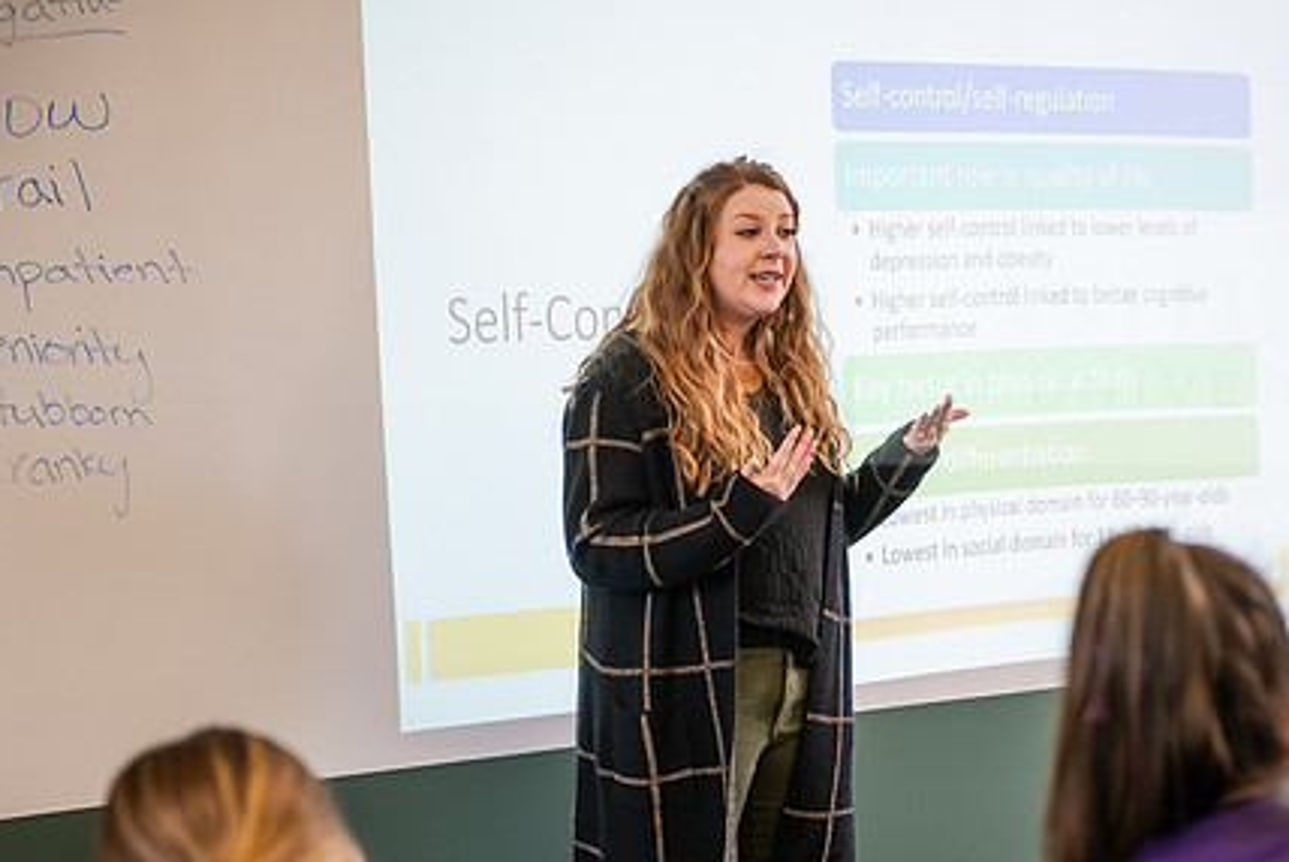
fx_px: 3010
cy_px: 577
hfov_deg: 24.1
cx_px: 765
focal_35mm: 84
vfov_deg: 16.3
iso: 500
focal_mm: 62
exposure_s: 1/160
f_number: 3.2
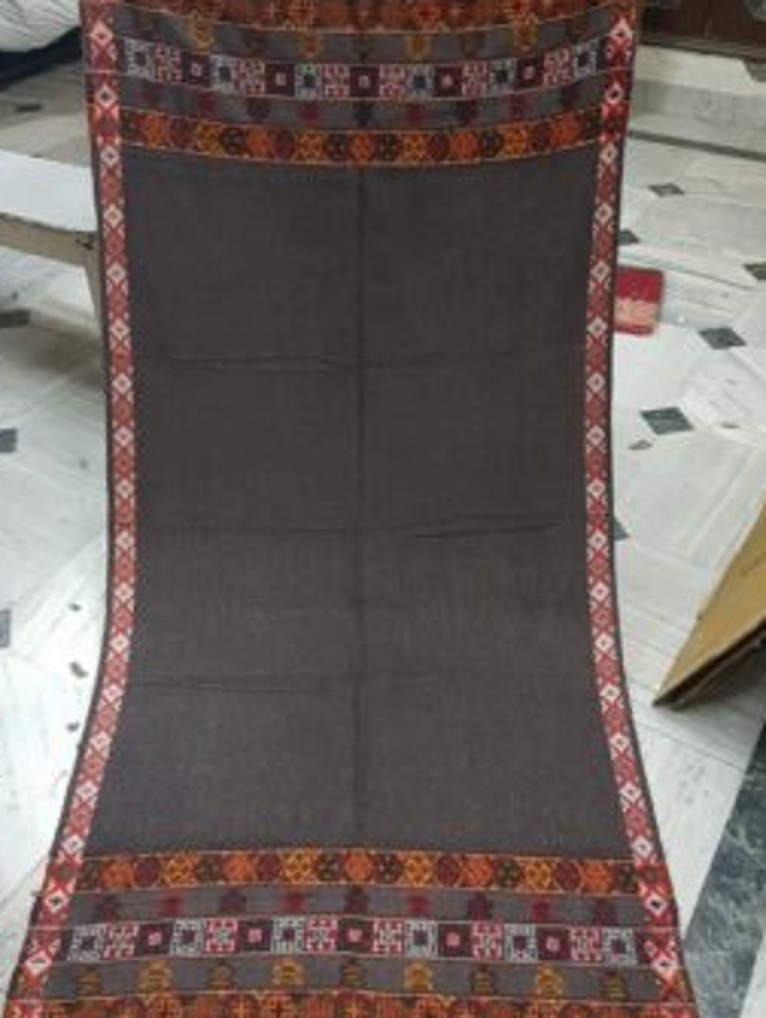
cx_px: 362
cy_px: 547
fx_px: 913
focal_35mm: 31
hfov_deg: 45.5
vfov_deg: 58.2
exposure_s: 1/10
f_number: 1.7
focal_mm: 4.2
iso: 320
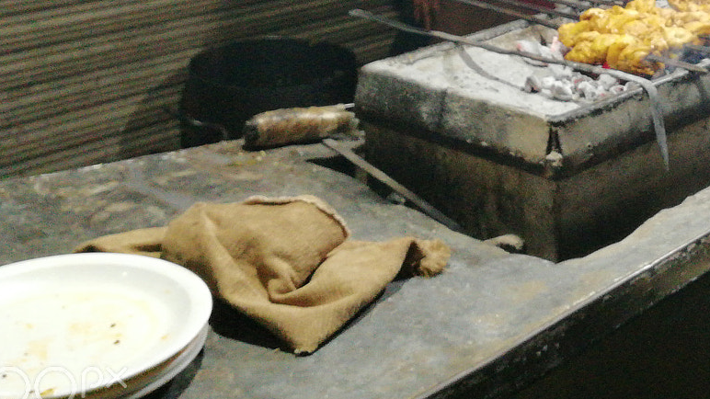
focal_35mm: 61
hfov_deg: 32.7
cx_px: 635
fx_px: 1148
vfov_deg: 18.9
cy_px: -43
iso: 320
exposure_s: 1/25
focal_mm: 3.81
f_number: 2.2
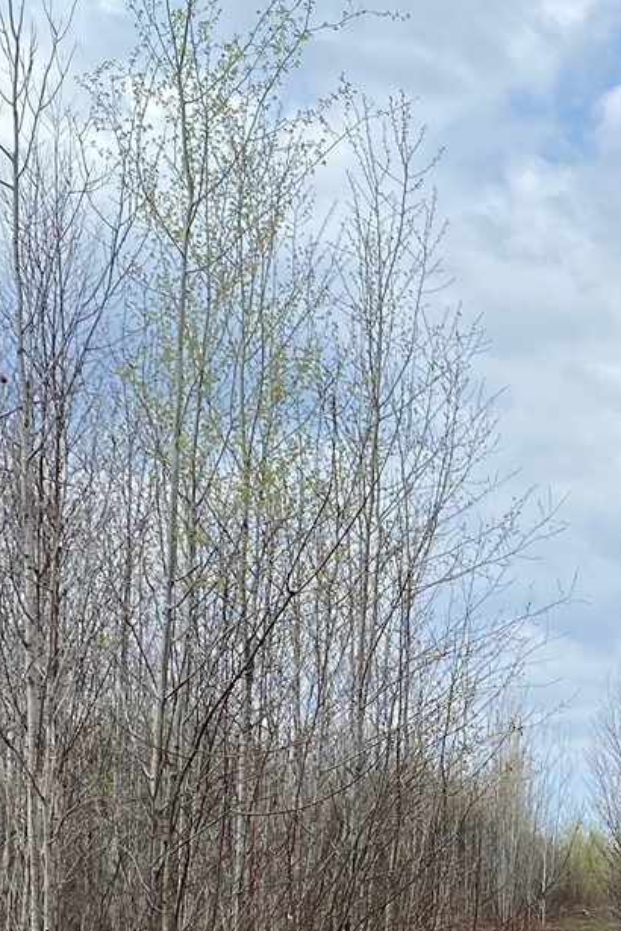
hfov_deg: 15.0
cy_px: 1087
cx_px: 607
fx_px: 2329
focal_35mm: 90
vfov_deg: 21.2
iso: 32
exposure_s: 1/1838
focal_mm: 4.25
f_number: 1.8
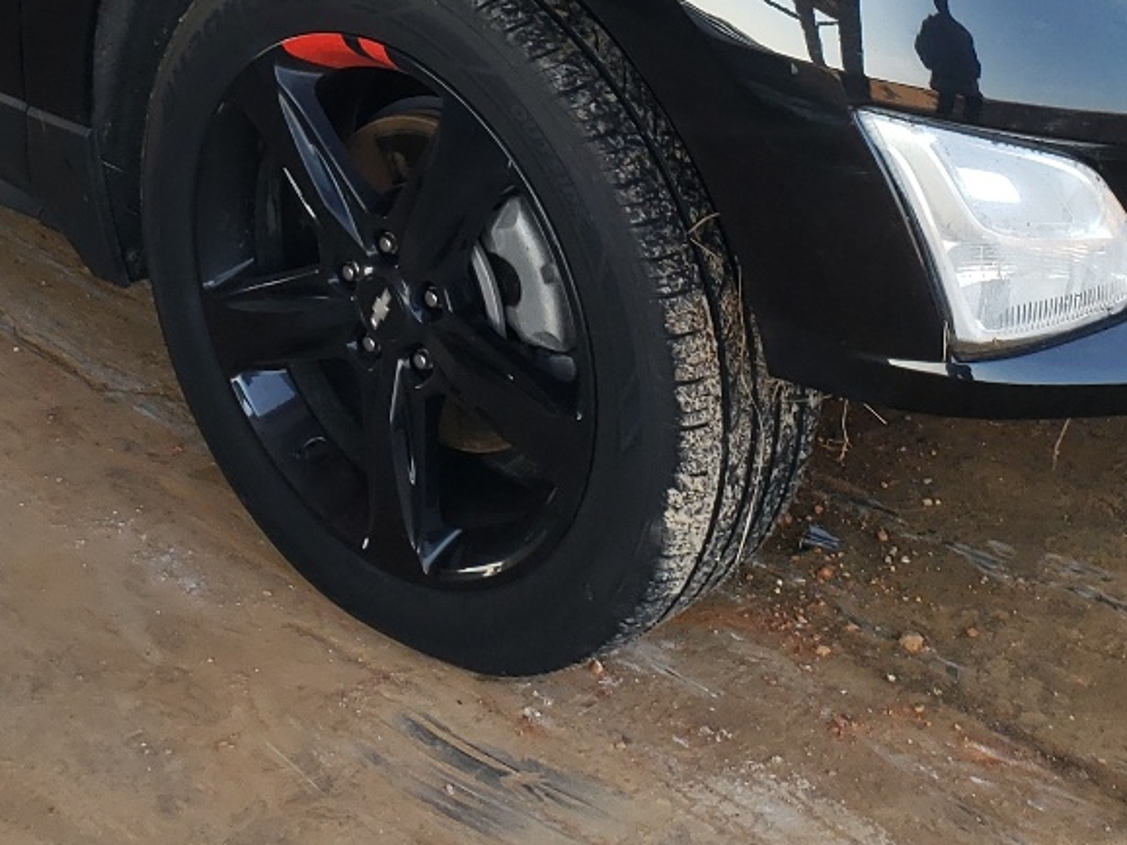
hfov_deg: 26.9
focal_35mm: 72
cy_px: -285
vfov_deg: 18.8
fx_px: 2343
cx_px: 409
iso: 53
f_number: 1.5
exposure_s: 1/120
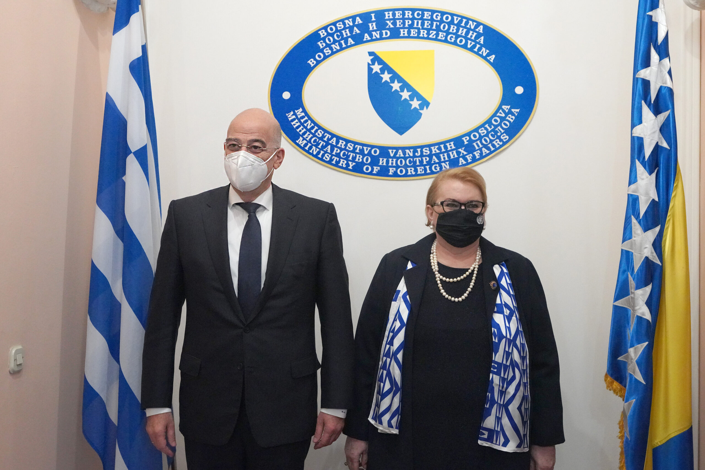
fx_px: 685
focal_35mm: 35
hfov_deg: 54.4
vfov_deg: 37.9
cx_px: 352
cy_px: 235
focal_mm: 35
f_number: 4
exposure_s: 1/160
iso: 8000
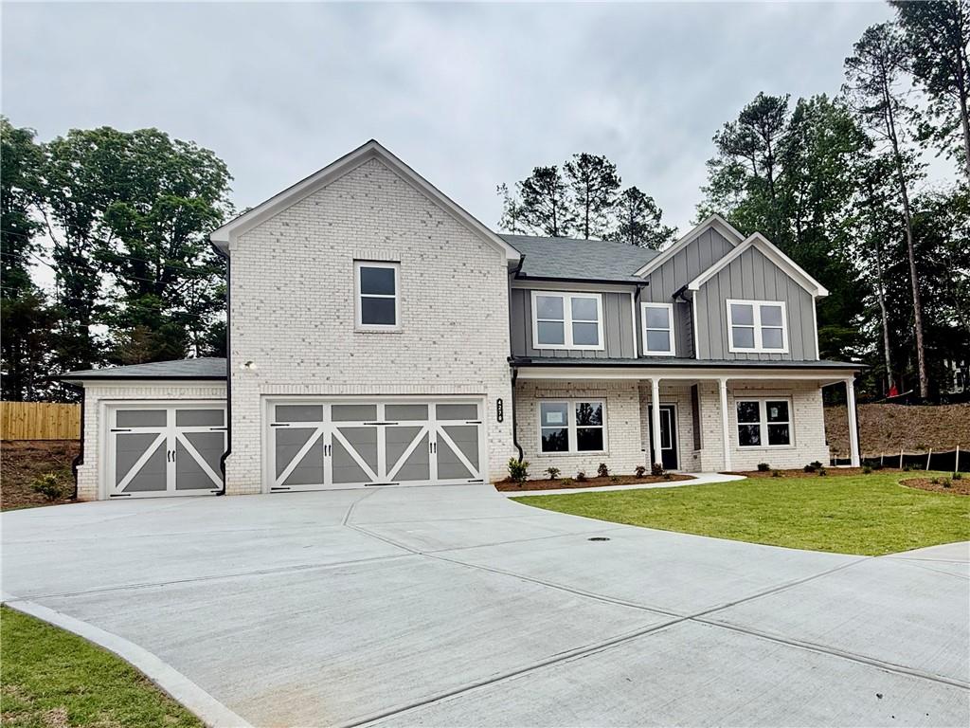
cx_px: 485
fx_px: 392
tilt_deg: +3.5
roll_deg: -1.5
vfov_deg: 85.7
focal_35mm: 14
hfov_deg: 102.1
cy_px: 364
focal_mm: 2.22
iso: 50
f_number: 2.2
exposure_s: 1/955
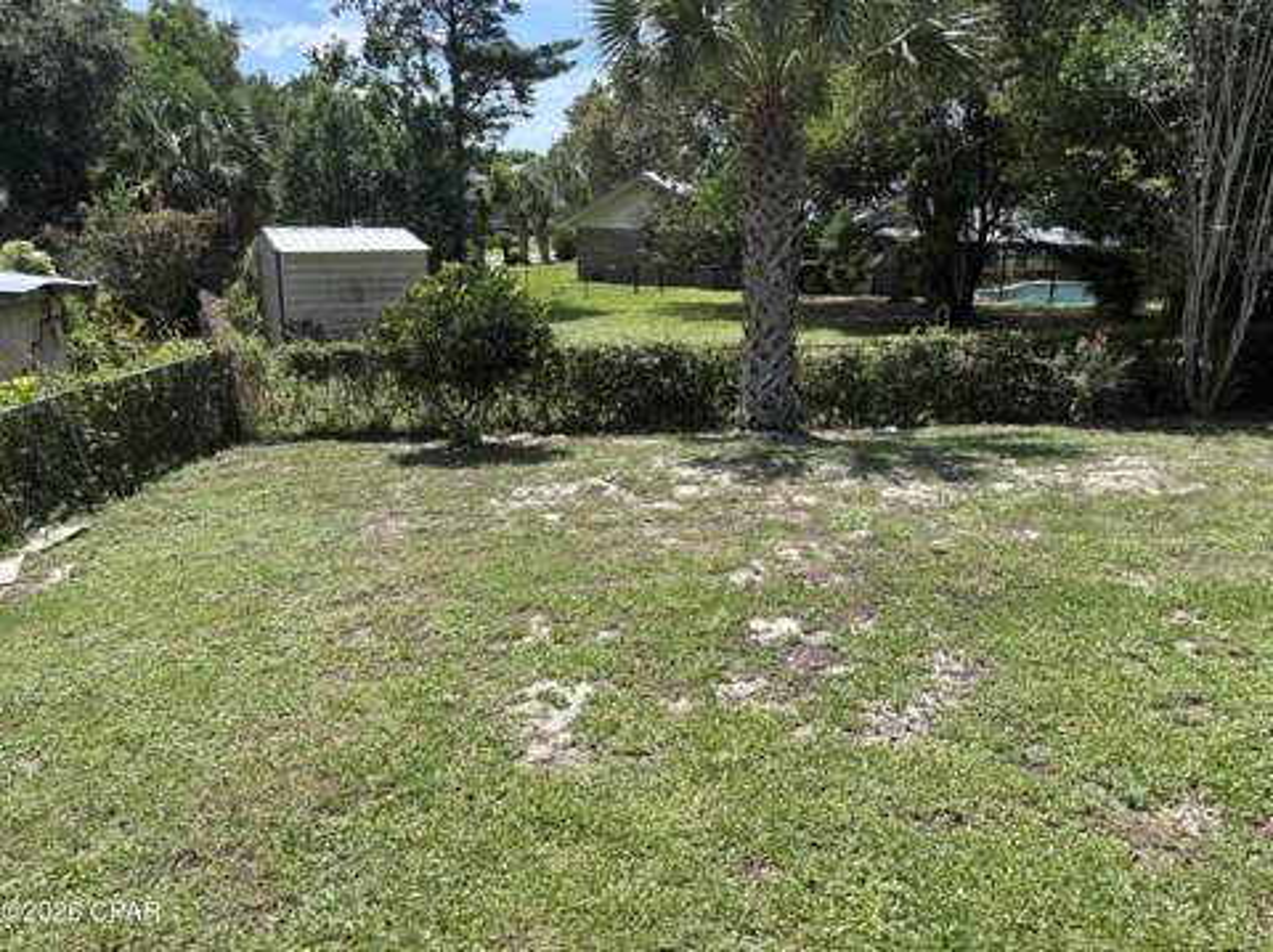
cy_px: 476
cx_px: 636
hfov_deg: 67.4
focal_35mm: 26
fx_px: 955
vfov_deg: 53.0
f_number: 1.6
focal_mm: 5.96
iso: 50
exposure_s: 1/1845
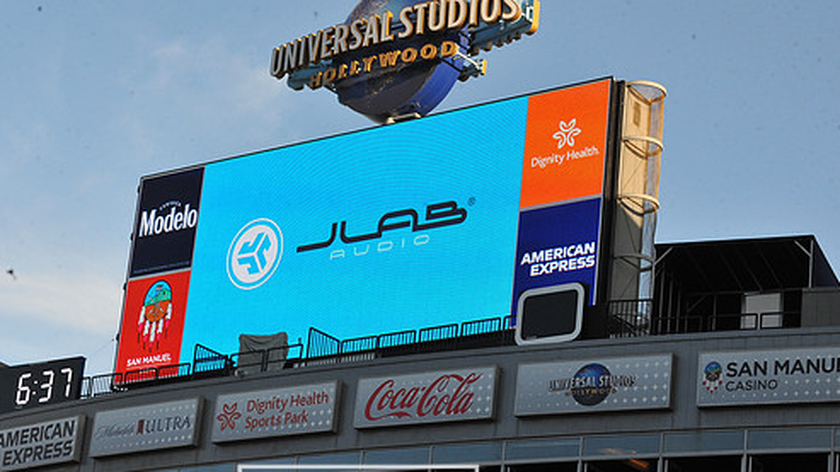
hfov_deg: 20.2
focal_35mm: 106
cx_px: 358
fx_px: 2360
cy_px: 232
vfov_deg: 11.4
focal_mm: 86
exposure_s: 1/800
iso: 1600
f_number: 14
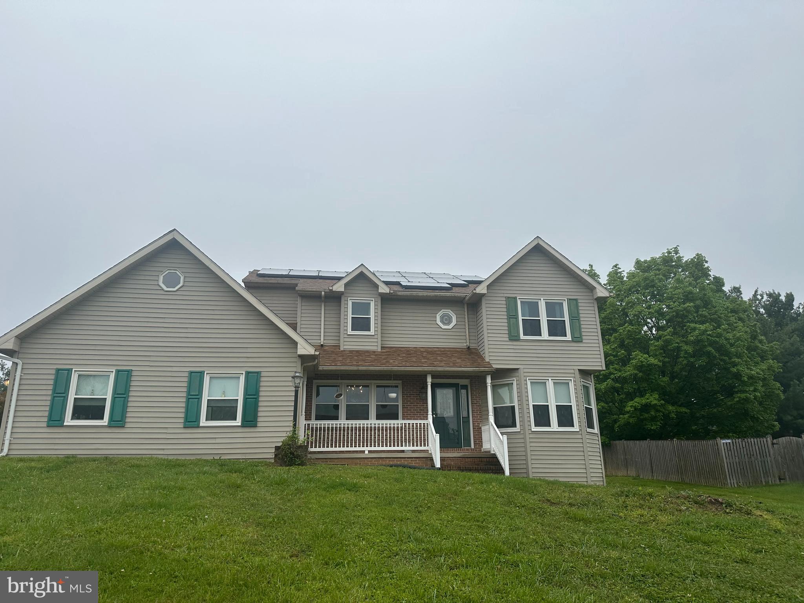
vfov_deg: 56.8
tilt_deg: +16.9
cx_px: 402
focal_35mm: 24
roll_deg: +0.9
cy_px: 302
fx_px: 557
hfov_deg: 71.6
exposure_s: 1/5263
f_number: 1.78
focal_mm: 6.86
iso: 80
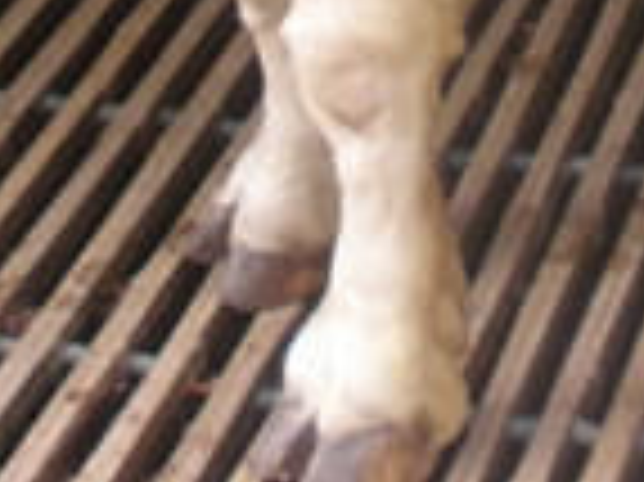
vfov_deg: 7.0
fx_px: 3736
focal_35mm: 201
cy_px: -649
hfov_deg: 9.8
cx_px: 392
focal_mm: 6.3
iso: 125
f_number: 3.5
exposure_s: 1/25
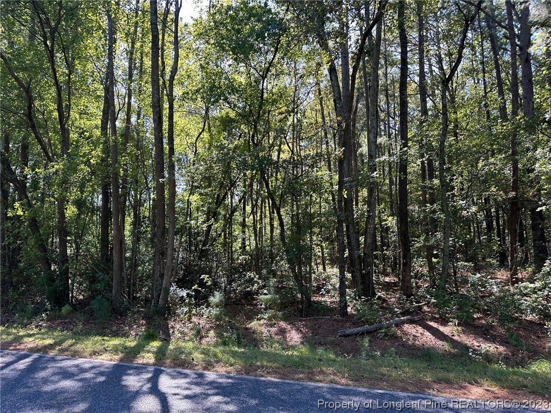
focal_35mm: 24
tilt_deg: +5.6
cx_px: 276
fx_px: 382
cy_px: 206
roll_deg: +0.0
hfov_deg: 71.6
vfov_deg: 56.8
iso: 80
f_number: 1.78
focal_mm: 6.86
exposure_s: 1/253
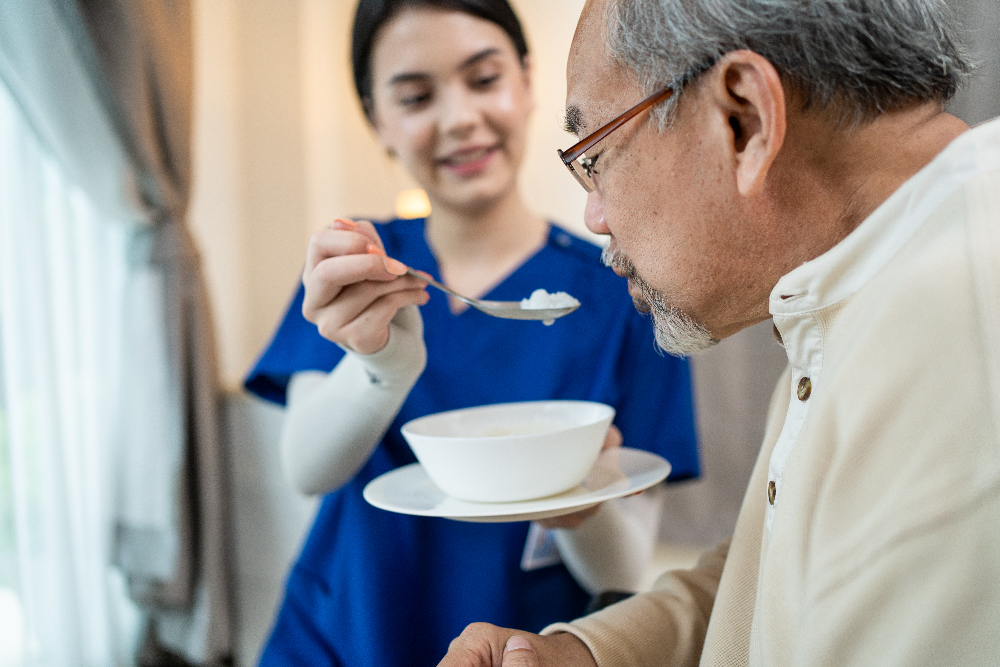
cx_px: 500
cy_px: 334
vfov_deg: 37.9
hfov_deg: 54.4
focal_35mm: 35
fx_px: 972
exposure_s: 1/160
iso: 400
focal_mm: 35
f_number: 2.2
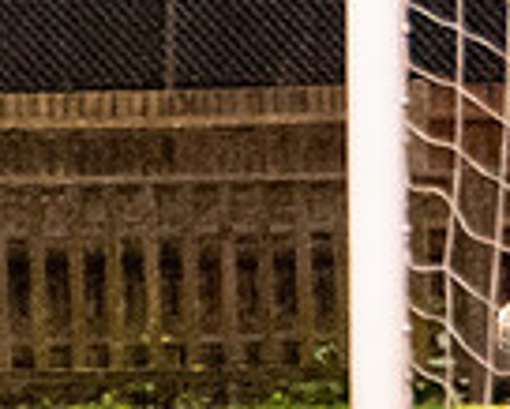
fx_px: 11903
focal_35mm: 788
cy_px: 323
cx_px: -562
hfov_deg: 2.4
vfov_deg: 2.0
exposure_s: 1/1250
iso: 8000
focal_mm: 102
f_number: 2.8
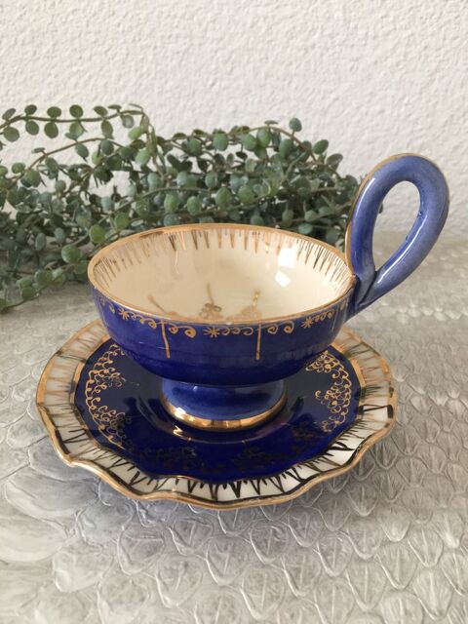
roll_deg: -2.4
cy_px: 312
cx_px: 234
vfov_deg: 61.7
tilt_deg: -26.7
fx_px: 523
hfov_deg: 48.2
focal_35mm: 29
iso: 200
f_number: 2.2
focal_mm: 4.15
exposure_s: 1/33
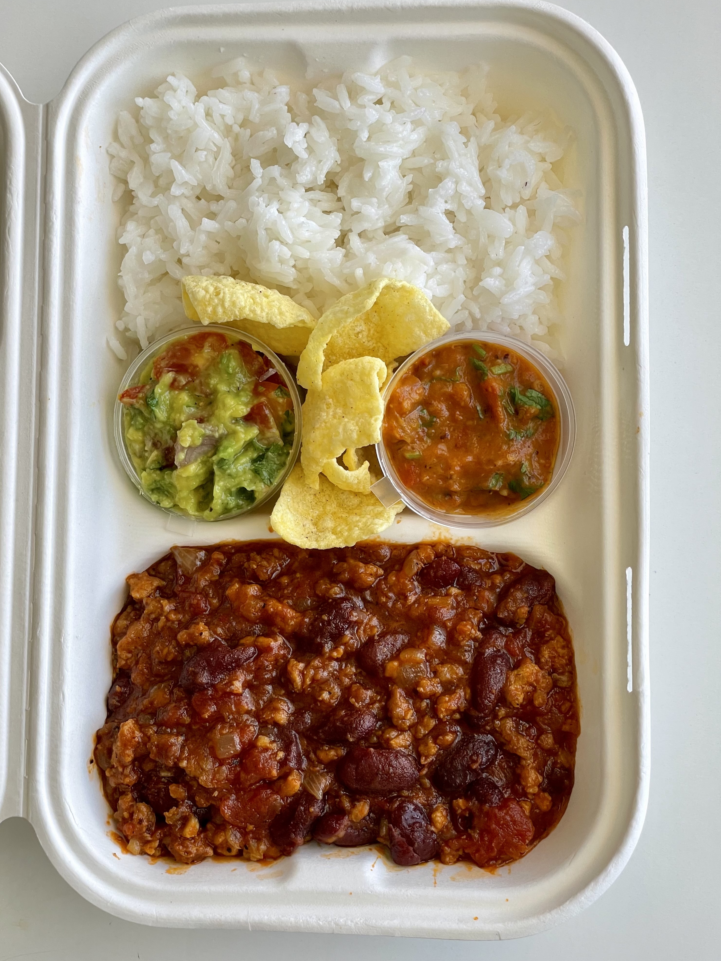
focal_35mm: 53
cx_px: 360
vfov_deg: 36.2
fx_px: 1472
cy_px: 483
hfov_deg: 27.5
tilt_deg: -83.4
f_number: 2
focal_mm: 6
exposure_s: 1/99
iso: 40
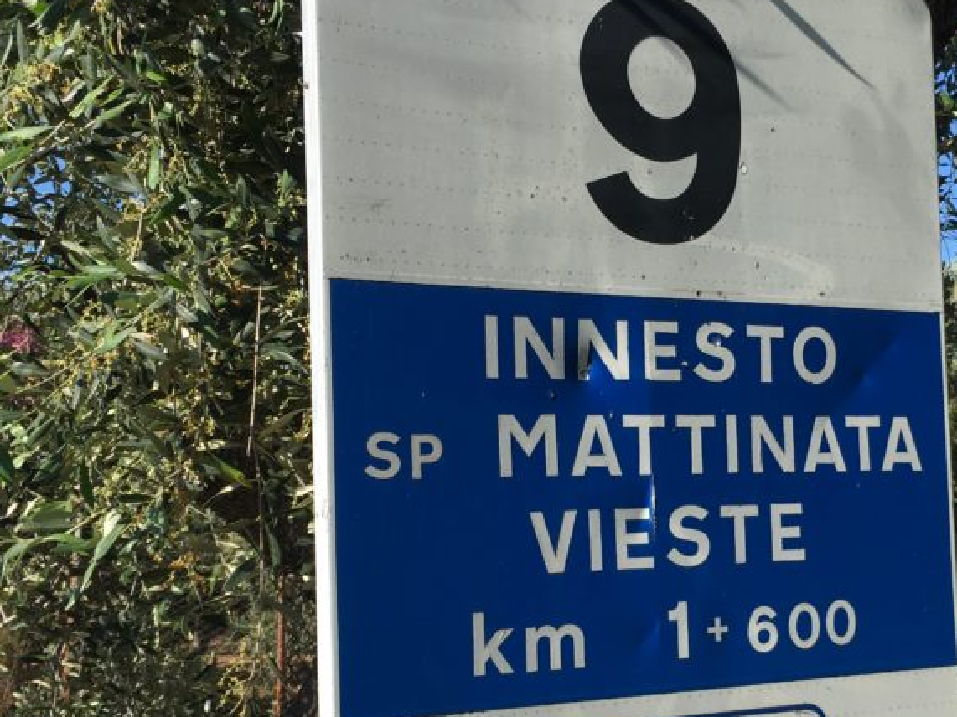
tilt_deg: +3.9
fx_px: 1437
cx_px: 685
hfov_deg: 36.2
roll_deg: -0.1
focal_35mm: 52
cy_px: 467
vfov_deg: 27.9
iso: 25
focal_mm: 4.15
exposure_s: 1/864
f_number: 2.2
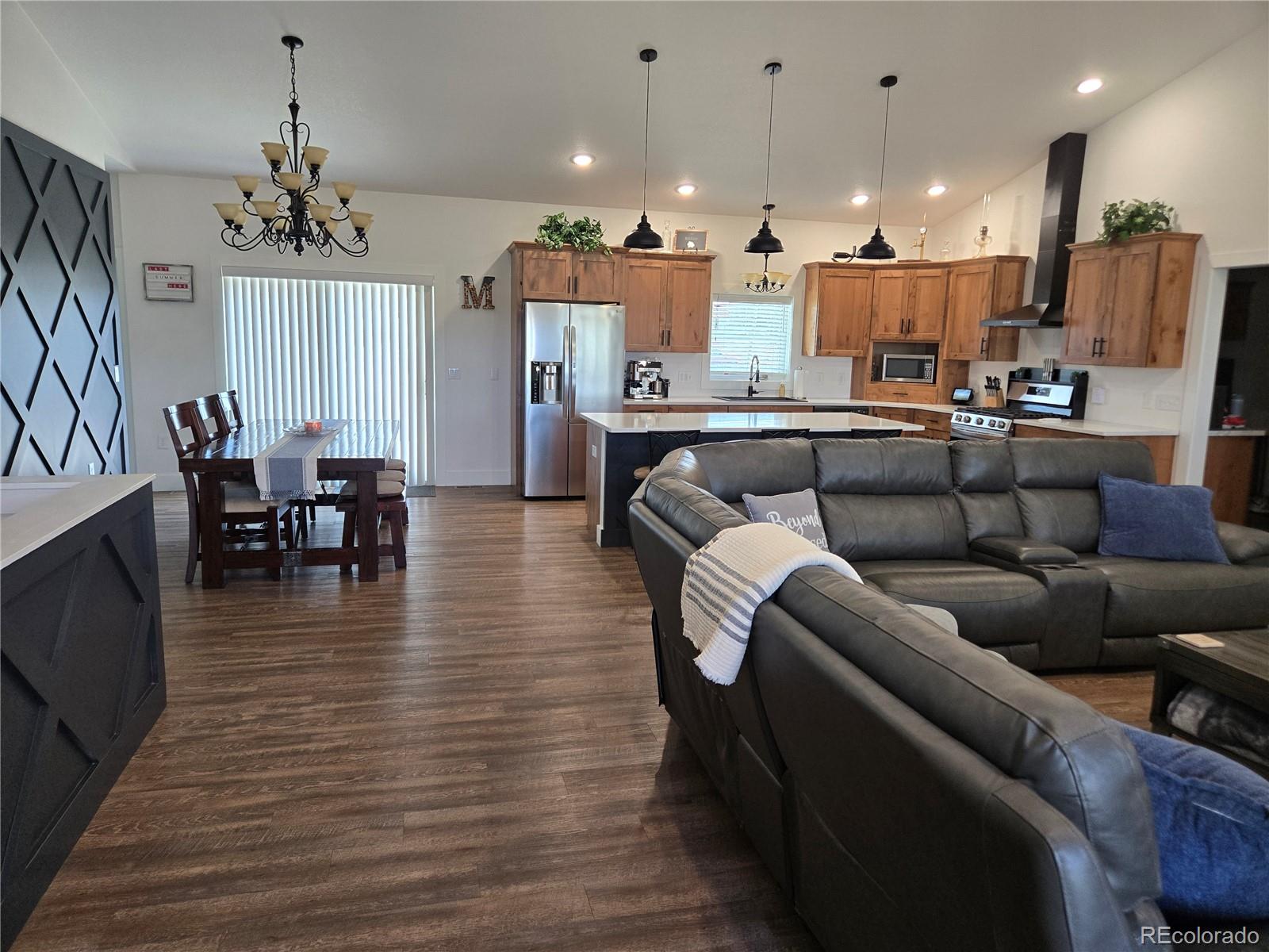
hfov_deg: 73.9
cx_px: 634
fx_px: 843
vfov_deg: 58.9
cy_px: 476
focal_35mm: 23
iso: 200
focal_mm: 5.4
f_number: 1.8
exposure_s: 1/120
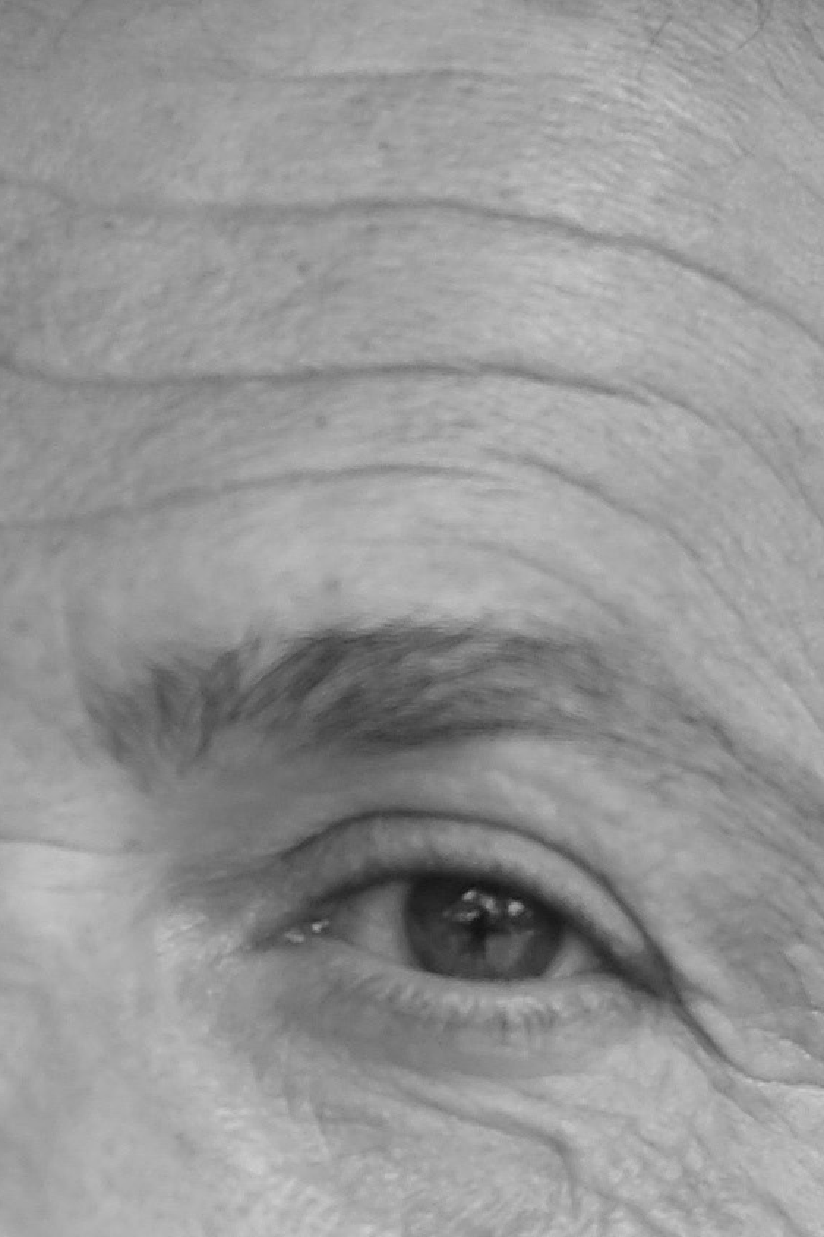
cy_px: 1705
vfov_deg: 6.6
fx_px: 10544
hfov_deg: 4.5
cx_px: -78
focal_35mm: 307
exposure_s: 1/150
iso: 200
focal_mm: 35
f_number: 1.8
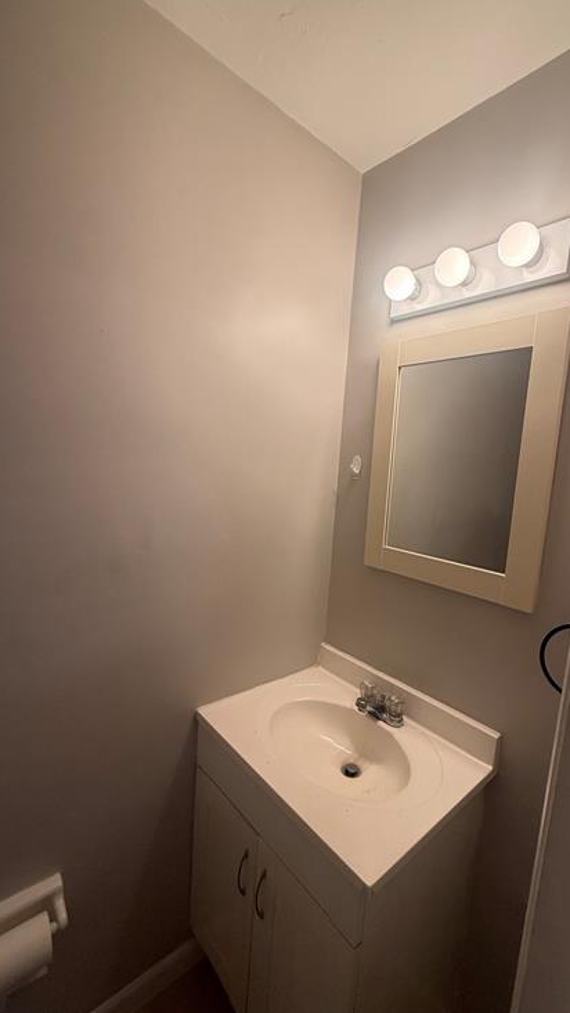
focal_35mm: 16
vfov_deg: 99.3
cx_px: 320
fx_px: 430
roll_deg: -4.7
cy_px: 520
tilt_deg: -6.5
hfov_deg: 66.9
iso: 125
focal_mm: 2.22
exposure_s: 1/120
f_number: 2.2
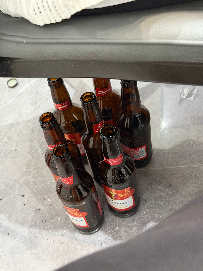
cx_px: 102
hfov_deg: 30.3
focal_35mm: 48
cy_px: 136
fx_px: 375
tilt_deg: -53.1
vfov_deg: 39.7
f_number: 1.78
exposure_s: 1/33
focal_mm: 6.76
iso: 500
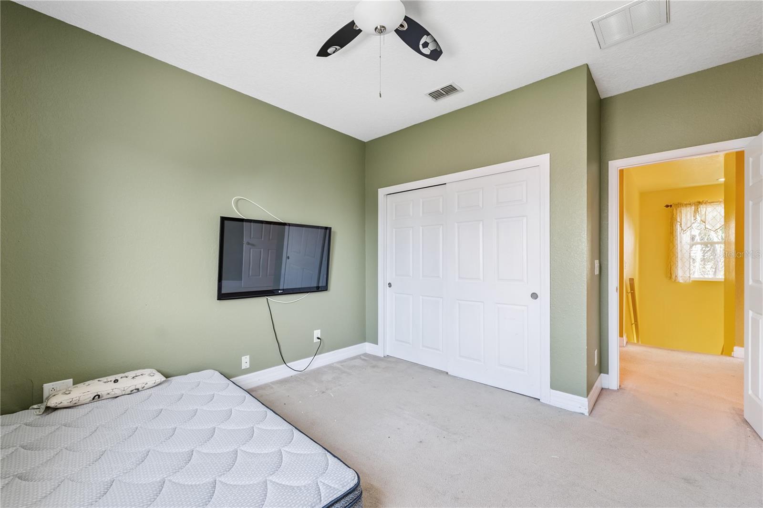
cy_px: 254
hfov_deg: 104.3
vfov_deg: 81.2
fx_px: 297
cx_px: 382
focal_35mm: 14
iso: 400
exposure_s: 1/10
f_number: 8
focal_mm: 14
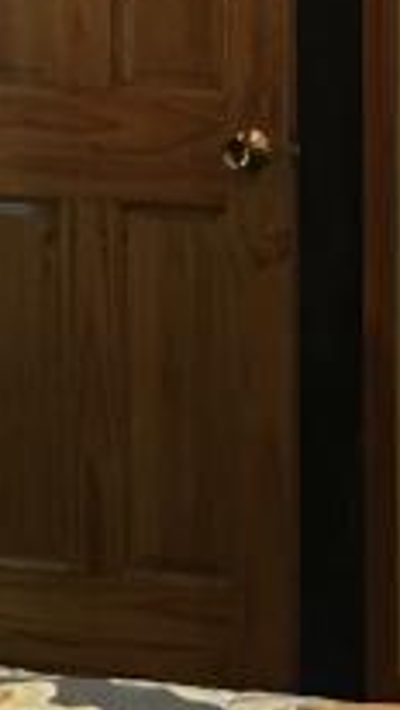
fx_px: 2958
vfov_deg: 13.7
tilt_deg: -6.5
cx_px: 300
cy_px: 334
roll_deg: -0.3
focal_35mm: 157
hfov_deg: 7.7
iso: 80
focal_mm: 4.15
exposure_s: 1/8
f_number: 2.2
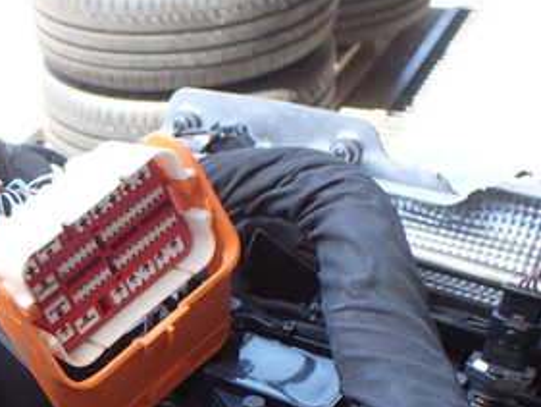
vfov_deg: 22.3
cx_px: -33
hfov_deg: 28.0
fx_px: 1001
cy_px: 382
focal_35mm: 64
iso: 100
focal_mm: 5.4
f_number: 2.3
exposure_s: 1/160
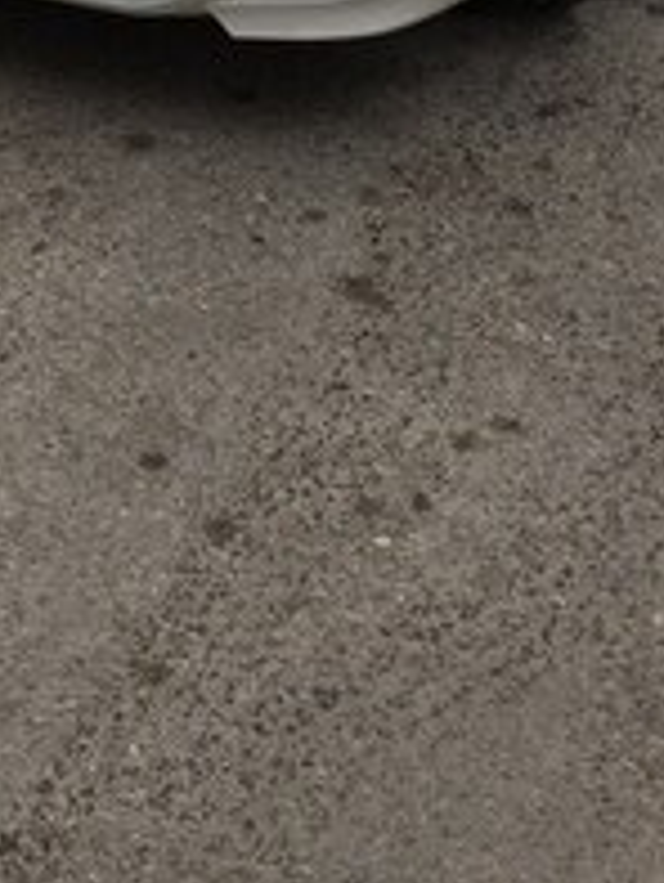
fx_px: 1865
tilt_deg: -20.6
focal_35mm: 73
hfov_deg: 20.1
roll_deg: +0.5
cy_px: -188
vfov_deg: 24.1
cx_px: 179
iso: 32
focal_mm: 4.15
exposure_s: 1/363
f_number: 2.2
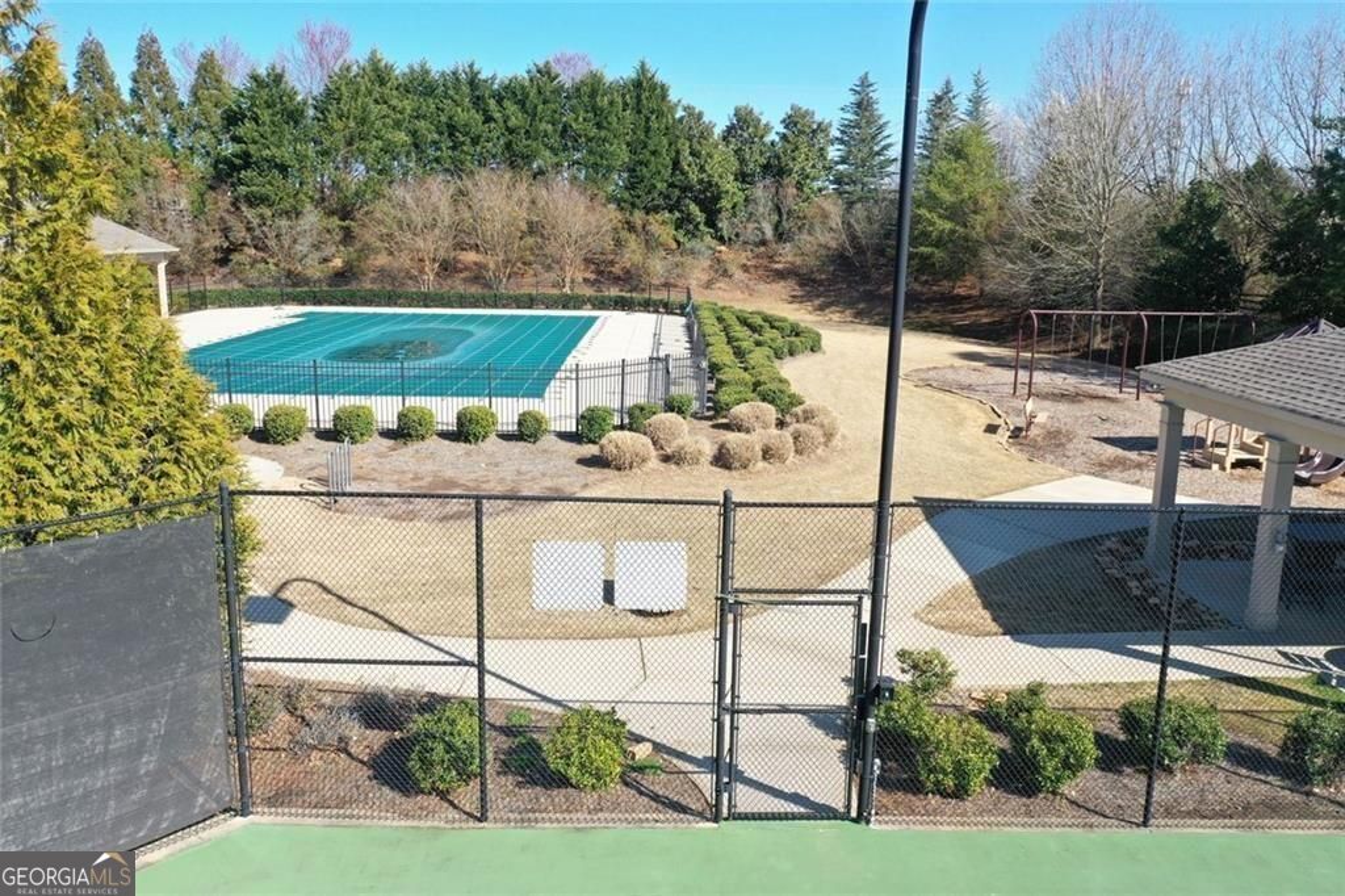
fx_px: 1046
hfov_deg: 65.5
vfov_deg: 46.4
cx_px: 672
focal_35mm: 28
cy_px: 448
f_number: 4.5
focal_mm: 10.26
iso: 100
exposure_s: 1/160
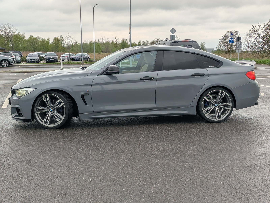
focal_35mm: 48
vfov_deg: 30.3
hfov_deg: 39.6
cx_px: 135
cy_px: 102
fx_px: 375
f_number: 1.85
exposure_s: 1/460
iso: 44
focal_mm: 6.81
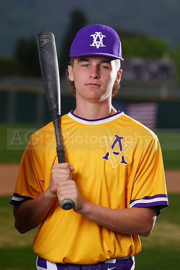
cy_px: 135
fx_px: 1851
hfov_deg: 5.6
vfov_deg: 8.3
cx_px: 90
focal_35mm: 247
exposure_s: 1/250
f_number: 8
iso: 100
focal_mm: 247
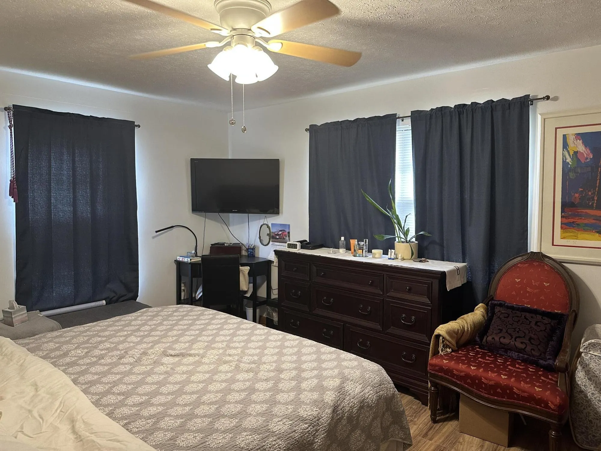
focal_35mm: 24
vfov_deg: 56.8
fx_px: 417
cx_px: 300
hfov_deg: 71.6
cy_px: 226
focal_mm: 6.86
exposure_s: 1/60
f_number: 1.78
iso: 250
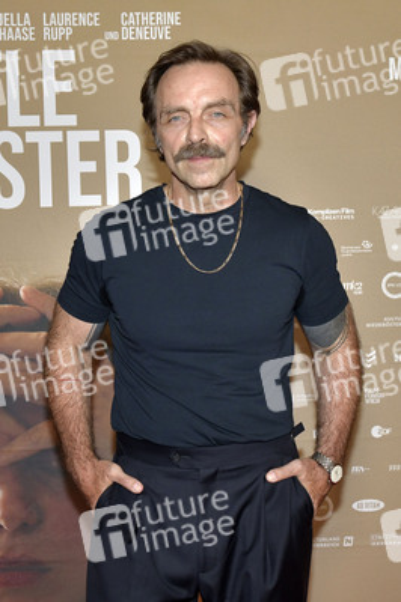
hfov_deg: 35.0
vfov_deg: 50.7
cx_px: 200
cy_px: 301
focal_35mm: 38
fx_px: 636
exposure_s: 1/250
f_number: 6.3
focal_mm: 38
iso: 1250
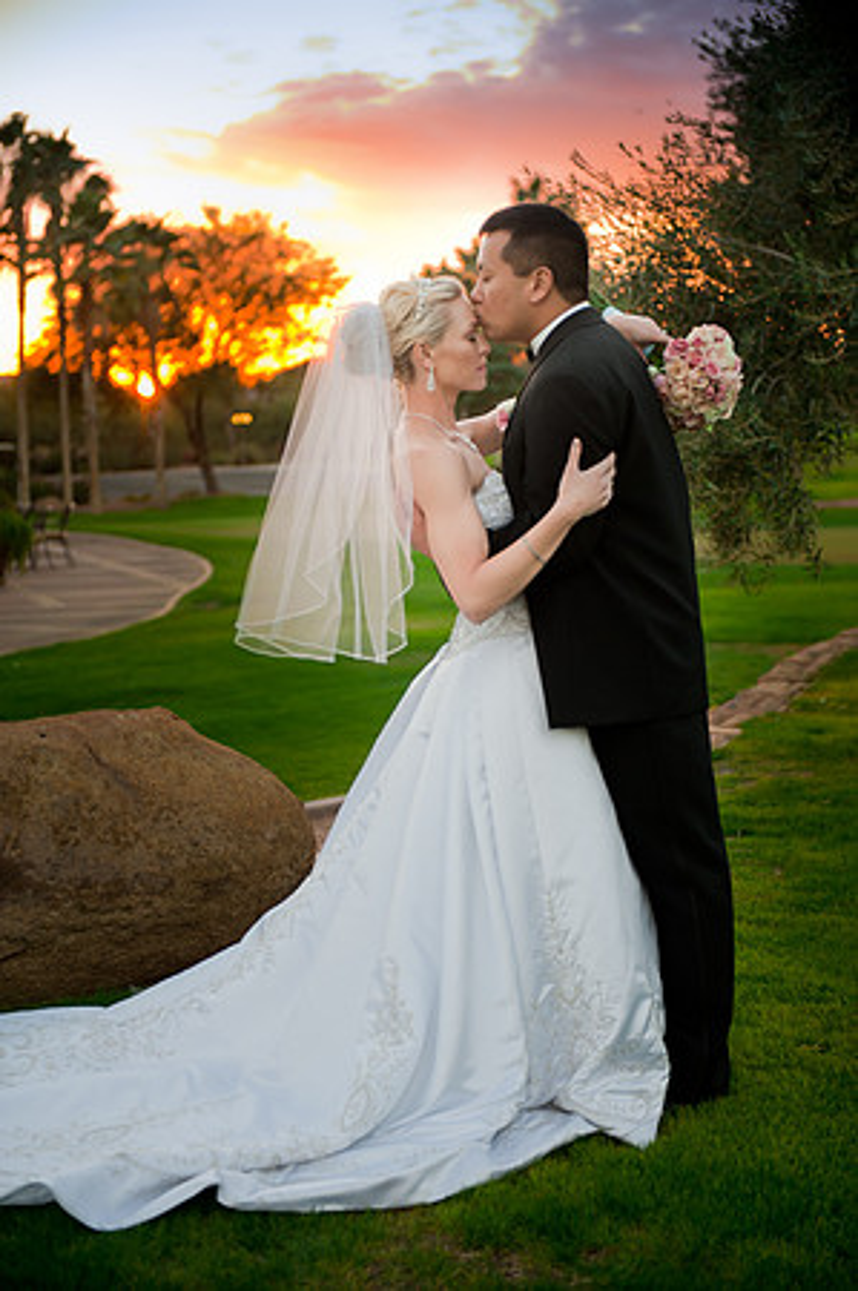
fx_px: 2365
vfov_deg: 30.5
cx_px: 429
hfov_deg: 20.6
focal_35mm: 66
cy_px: 646
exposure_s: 1/200
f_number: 2.8
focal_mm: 66
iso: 400
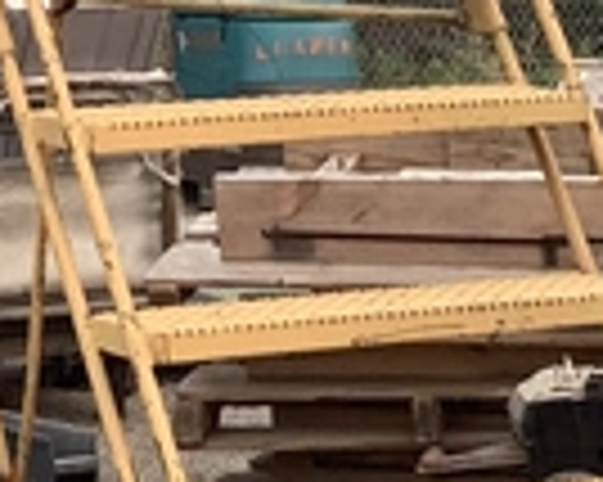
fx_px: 3032
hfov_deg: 11.1
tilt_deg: -1.9
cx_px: -198
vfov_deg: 9.0
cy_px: -20
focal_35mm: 170
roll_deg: +3.6
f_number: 2.4
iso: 25
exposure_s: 1/354
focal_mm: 3.3
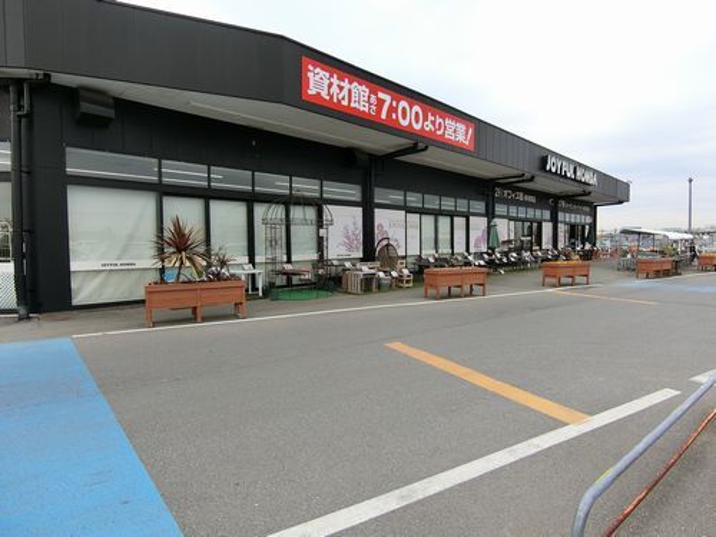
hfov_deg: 84.7
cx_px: 358
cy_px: 268
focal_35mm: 19
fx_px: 393
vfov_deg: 68.7
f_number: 2.7
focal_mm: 4.06
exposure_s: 1/400
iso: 80
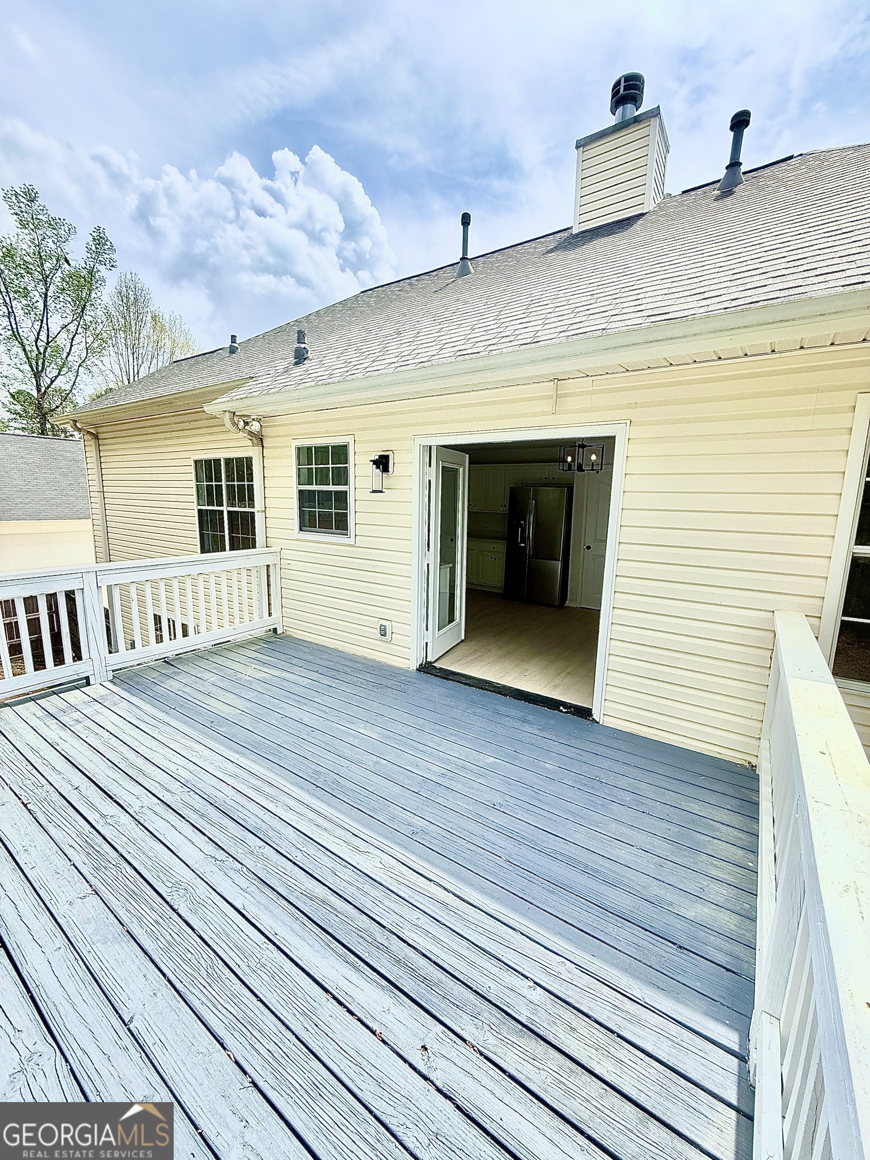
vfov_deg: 102.1
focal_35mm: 14
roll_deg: -1.6
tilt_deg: -10.2
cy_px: 580
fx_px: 469
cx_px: 435
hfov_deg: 85.7
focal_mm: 2.22
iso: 64
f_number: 2.2
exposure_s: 1/1901
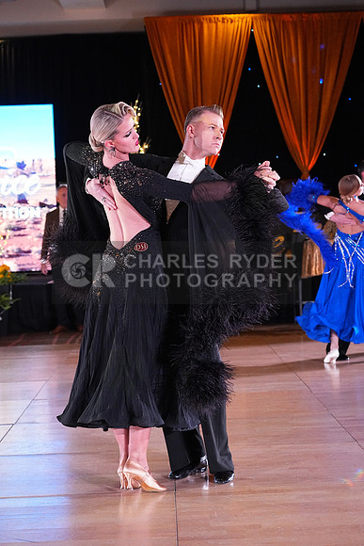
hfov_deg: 19.5
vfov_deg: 28.8
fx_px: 1061
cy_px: 273
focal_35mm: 70
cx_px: 182
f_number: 5
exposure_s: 1/400
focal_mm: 70
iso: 8000
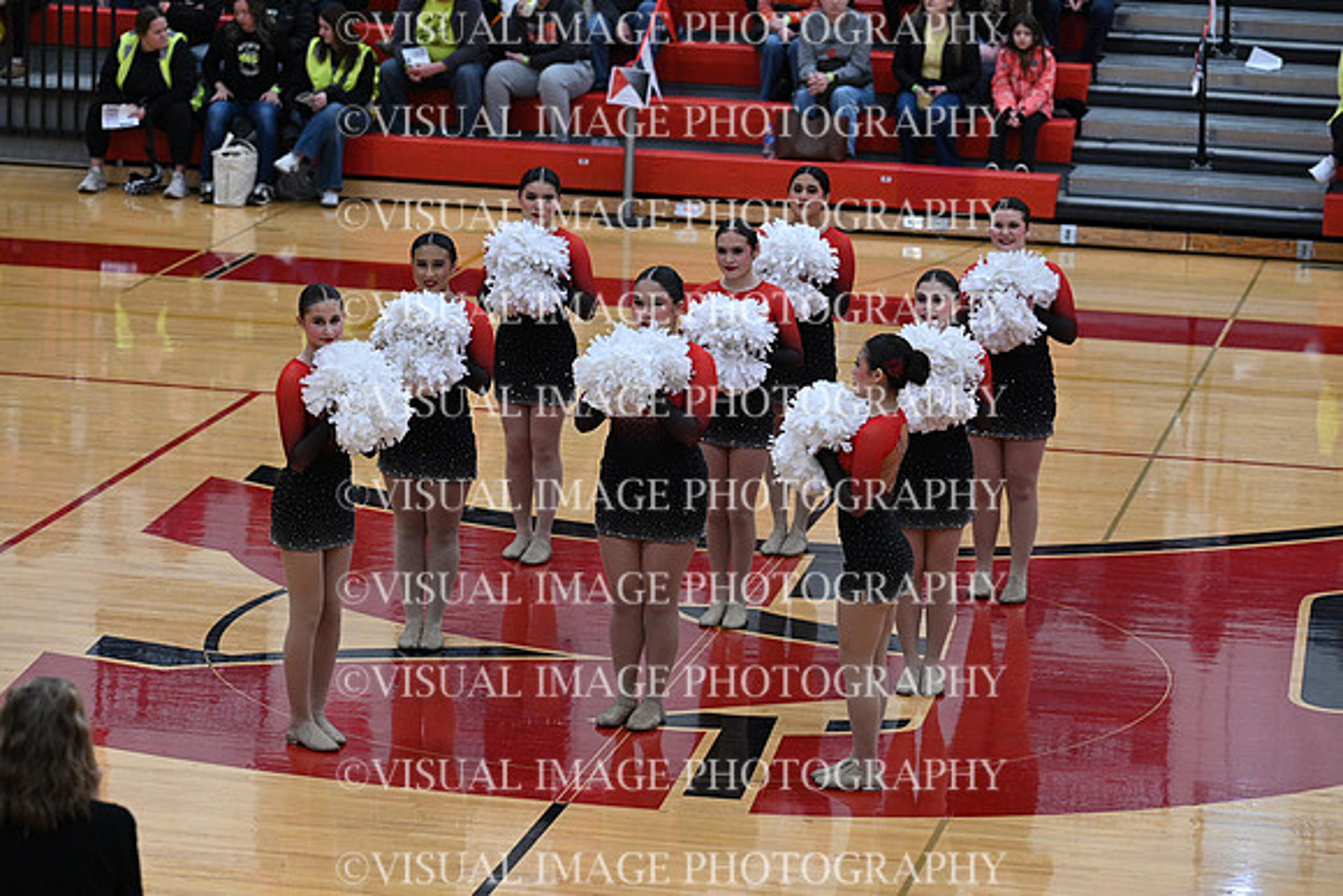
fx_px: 4664
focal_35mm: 125
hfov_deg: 16.4
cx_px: 672
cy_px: 448
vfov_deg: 11.0
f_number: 4
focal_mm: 125
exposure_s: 1/400
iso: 4000
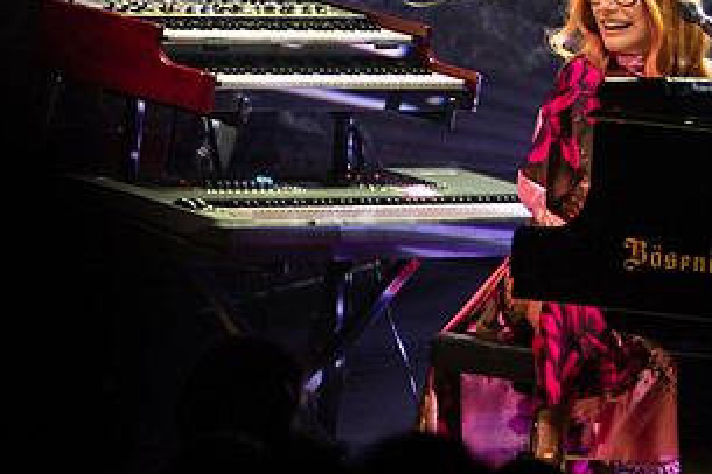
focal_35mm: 628
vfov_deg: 2.2
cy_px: 31
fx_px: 12413
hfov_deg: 3.3
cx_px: 823
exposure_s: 1/320
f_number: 3.2
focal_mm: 200
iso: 2000
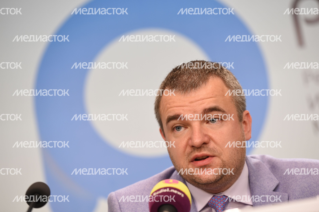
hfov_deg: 13.3
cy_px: 106
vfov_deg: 8.8
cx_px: 160
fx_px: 1373
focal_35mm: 155
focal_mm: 155
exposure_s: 1/250
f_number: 3.5
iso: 1600
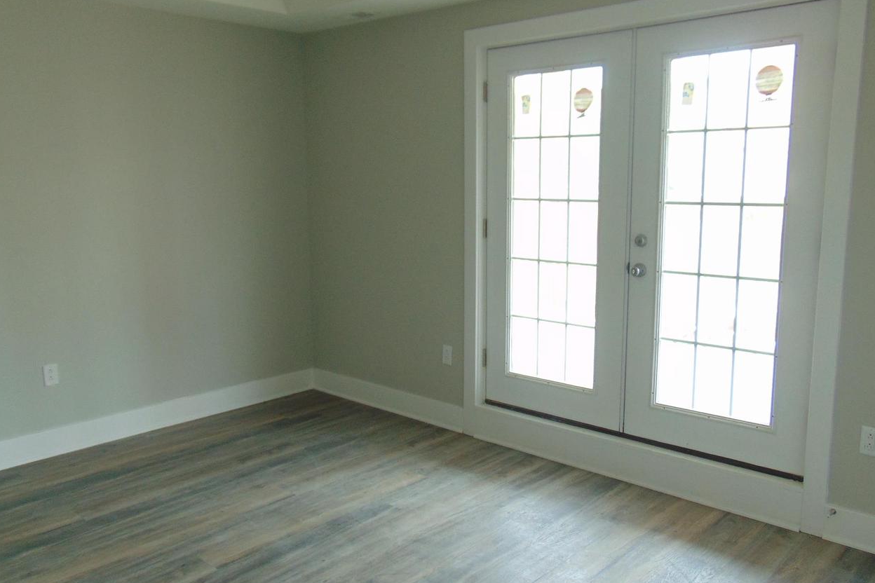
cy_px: 308
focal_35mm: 30
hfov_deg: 61.9
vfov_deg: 43.6
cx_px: 453
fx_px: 729
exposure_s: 1/30
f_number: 3
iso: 100
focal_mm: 4.5
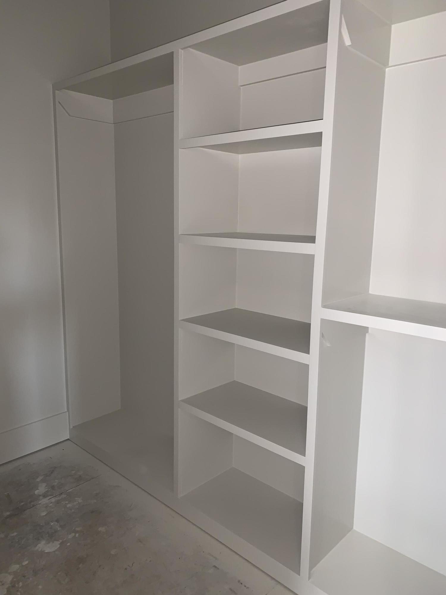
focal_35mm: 26
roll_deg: -1.2
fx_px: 447
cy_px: 298
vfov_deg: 67.3
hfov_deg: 53.1
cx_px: 223
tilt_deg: -10.2
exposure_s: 1/13
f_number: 1.8
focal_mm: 4.25
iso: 64
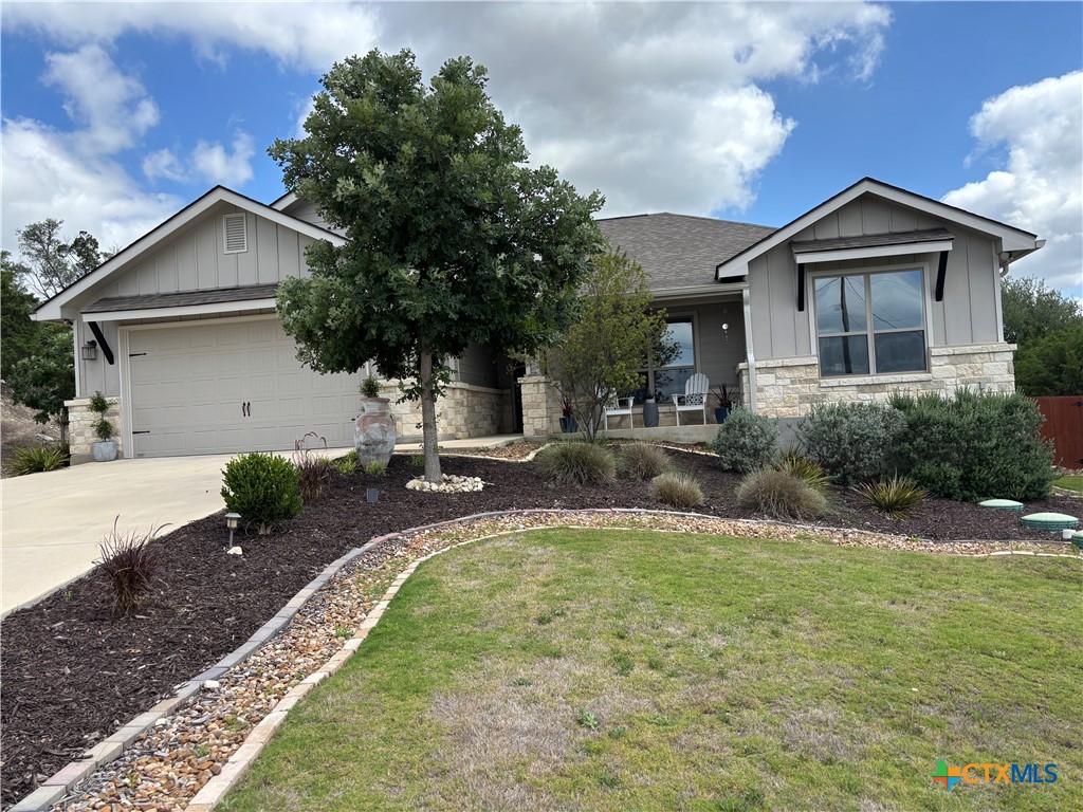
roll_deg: +3.6
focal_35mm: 26
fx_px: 813
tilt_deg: +2.3
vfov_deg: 53.1
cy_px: 406
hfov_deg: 67.3
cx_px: 542
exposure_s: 1/1912
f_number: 1.6
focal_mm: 5.96
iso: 50
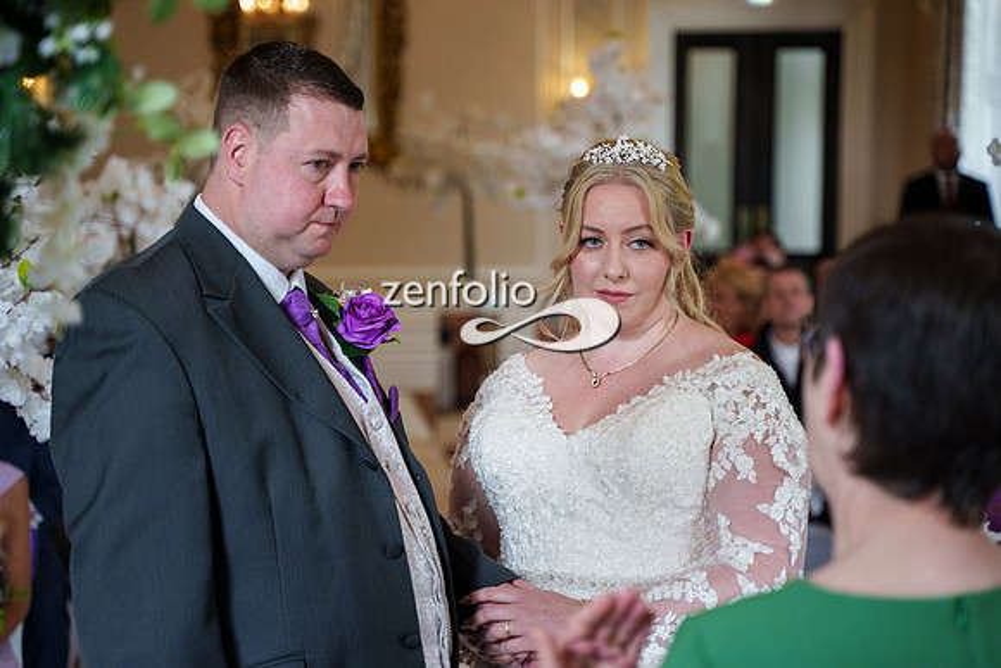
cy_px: 334
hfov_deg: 25.9
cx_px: 500
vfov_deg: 17.4
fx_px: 2180
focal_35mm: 78
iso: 1600
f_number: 2.8
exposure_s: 1/500
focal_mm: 75
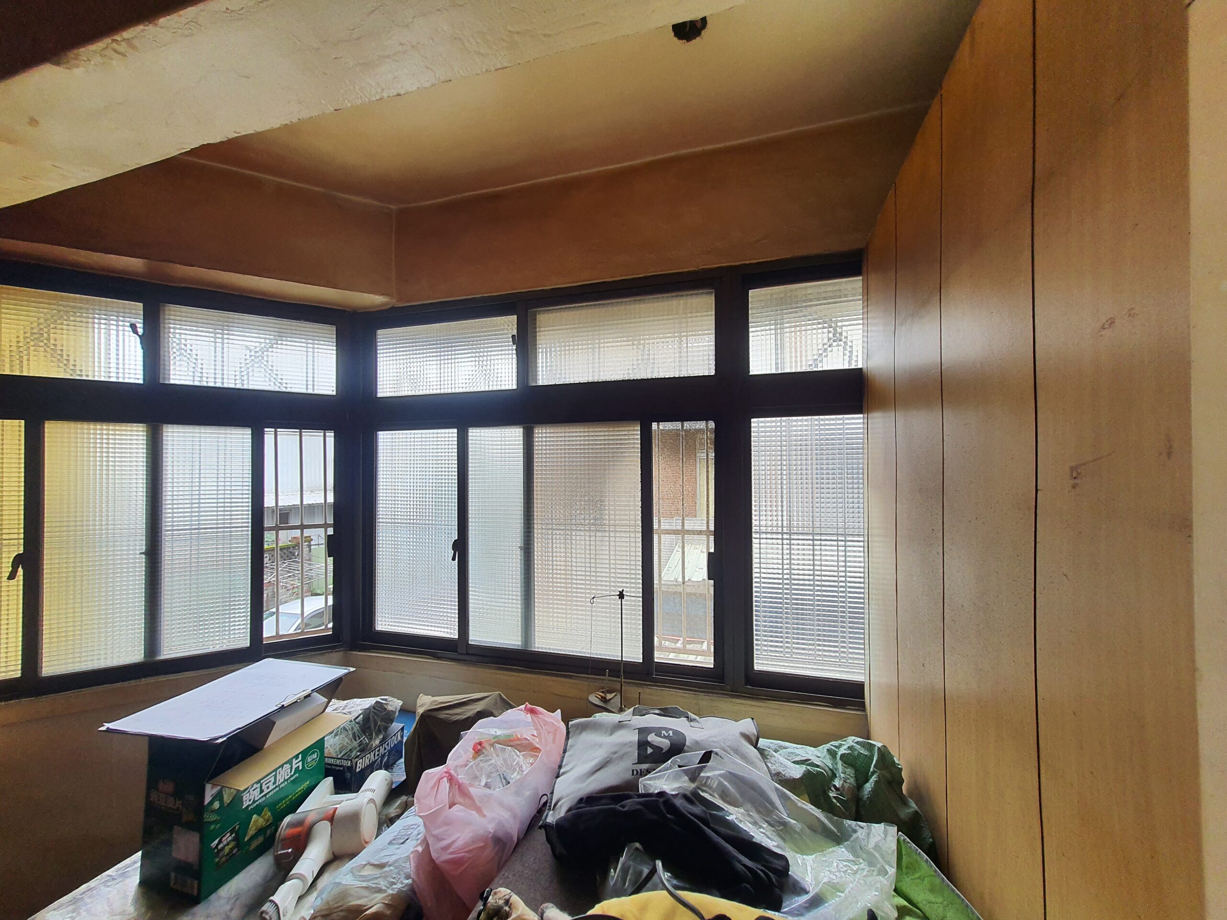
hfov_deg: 106.2
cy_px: 460
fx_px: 461
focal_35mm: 13
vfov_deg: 89.9
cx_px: 614
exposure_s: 1/140
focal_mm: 1.74
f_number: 2.2
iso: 50
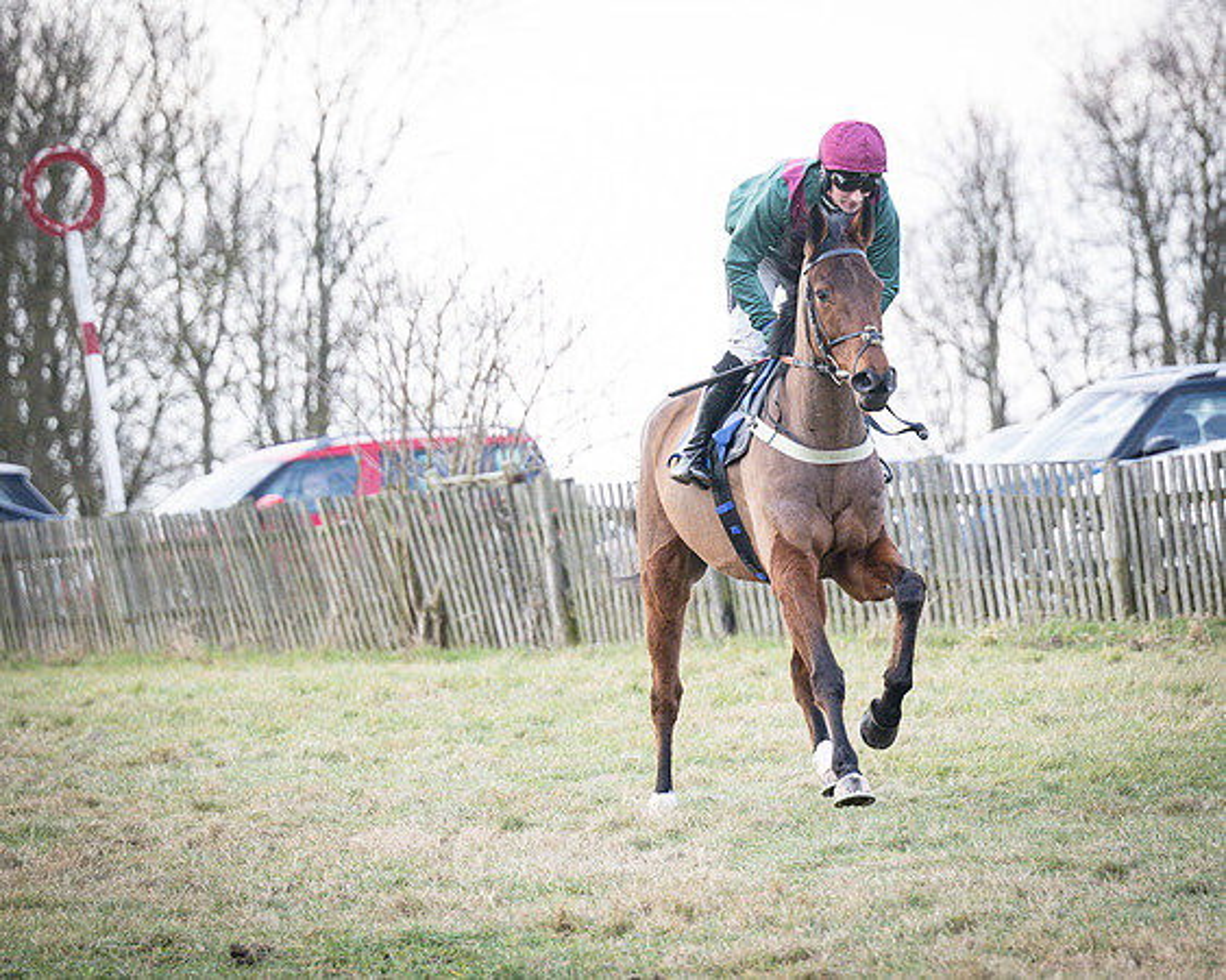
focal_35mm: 265
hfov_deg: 7.3
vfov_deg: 5.8
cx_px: 825
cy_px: 472
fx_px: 9607
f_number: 2.8
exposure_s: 1/1600
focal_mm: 110
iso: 400
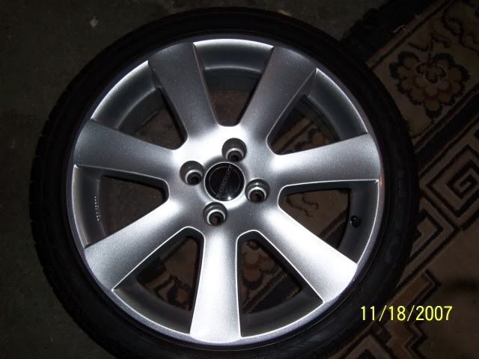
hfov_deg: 42.9
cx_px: 240
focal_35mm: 44
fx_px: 609
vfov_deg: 32.9
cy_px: 180
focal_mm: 7.3
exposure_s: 1/60
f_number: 3.3
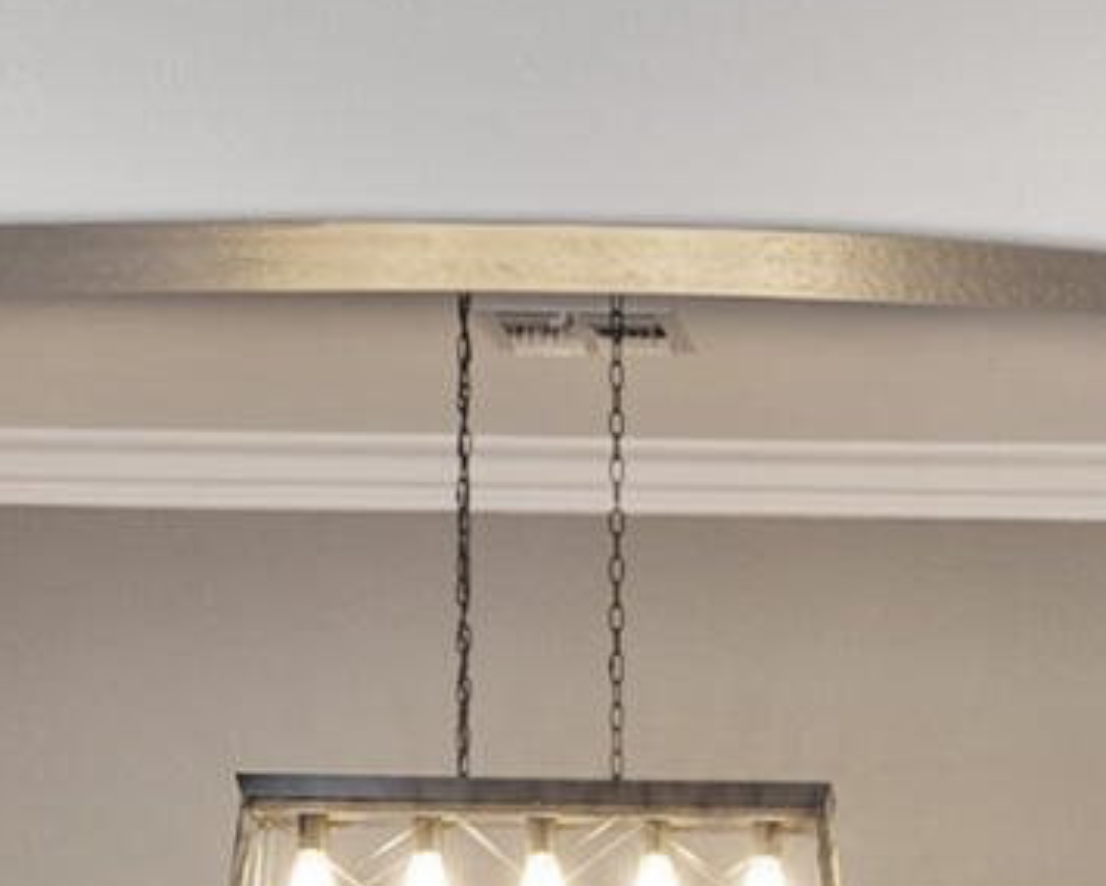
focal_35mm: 166
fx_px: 5435
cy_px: 1432
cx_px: 1771
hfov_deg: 11.1
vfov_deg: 9.0
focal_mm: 21
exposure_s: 1
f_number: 8
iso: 100
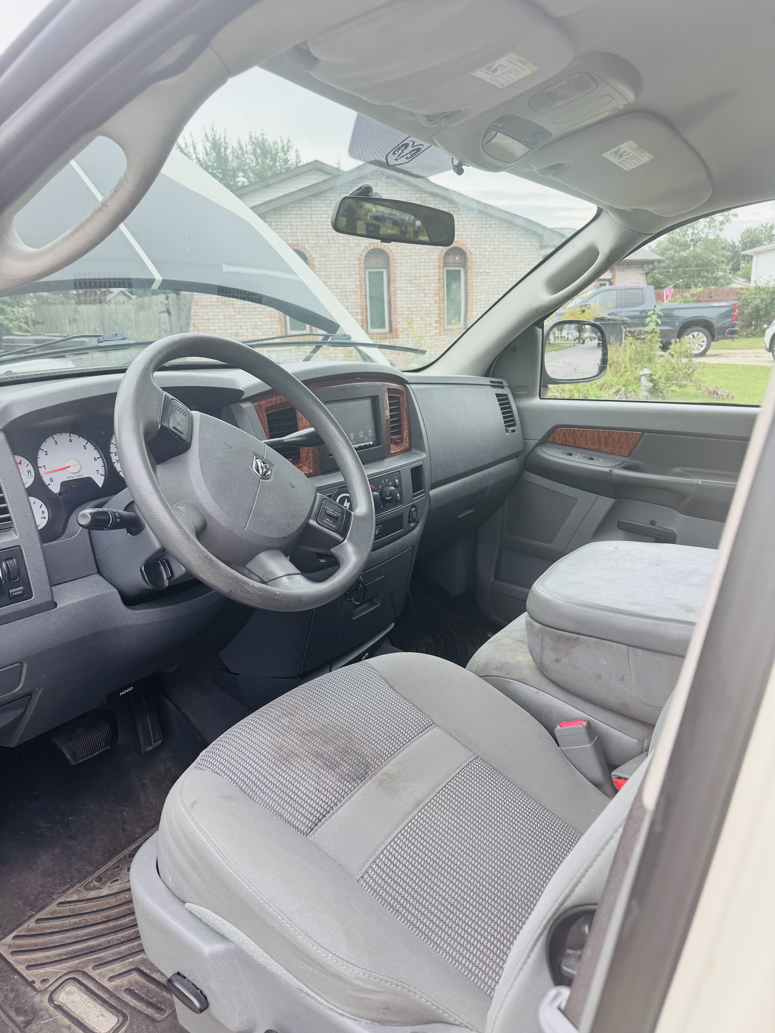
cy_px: 516
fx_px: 716
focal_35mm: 24
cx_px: 388
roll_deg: +2.3
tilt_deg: -14.2
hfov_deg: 56.8
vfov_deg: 71.6
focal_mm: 6.76
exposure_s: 1/535
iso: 80
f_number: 1.78
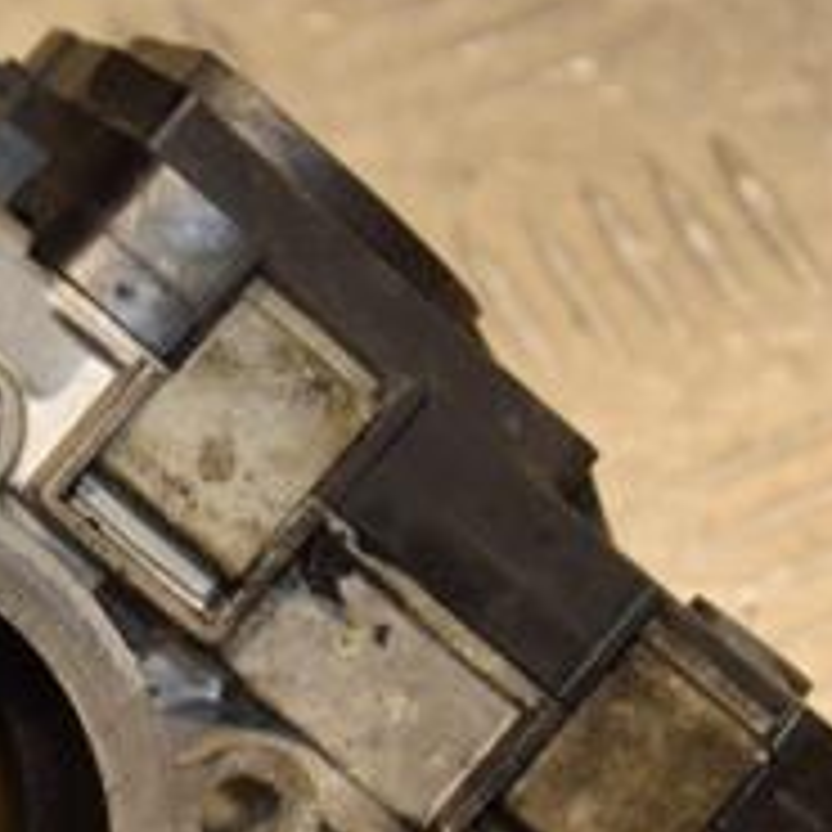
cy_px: 733
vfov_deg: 6.8
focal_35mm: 256
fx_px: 6961
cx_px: -103
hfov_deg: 6.8
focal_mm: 62
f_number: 5.6
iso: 800
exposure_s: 1/200
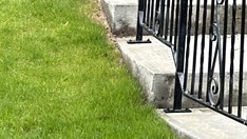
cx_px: 398
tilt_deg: +3.8
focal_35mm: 229
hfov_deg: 9.1
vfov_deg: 5.1
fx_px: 1501
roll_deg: -2.0
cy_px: -232
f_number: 1.78
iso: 80
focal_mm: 6.86
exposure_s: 1/990
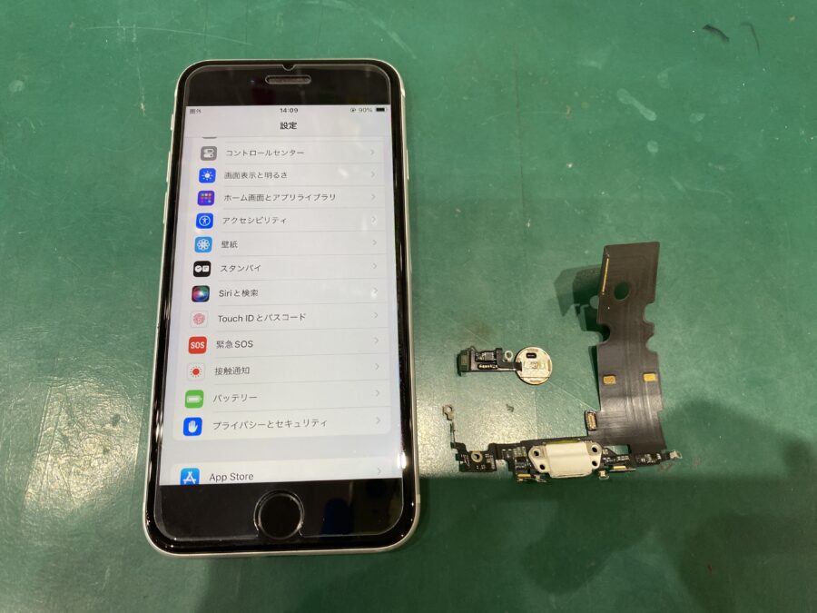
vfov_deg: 53.1
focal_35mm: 26
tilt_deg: -73.8
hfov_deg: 67.3
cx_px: 408
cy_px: 306
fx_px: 614
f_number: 1.8
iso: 80
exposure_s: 1/100
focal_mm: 4.25
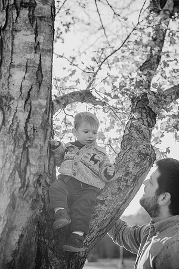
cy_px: 134
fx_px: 373
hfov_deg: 27.0
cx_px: 90
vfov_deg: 39.6
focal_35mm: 50
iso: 500
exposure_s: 1/1000
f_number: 2.8
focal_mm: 50
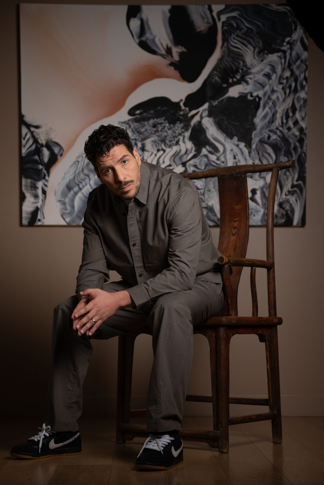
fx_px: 1080
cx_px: 141
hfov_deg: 17.1
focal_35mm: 80
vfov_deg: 25.3
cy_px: 271
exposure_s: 1/320
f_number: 2.8
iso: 100
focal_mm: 70
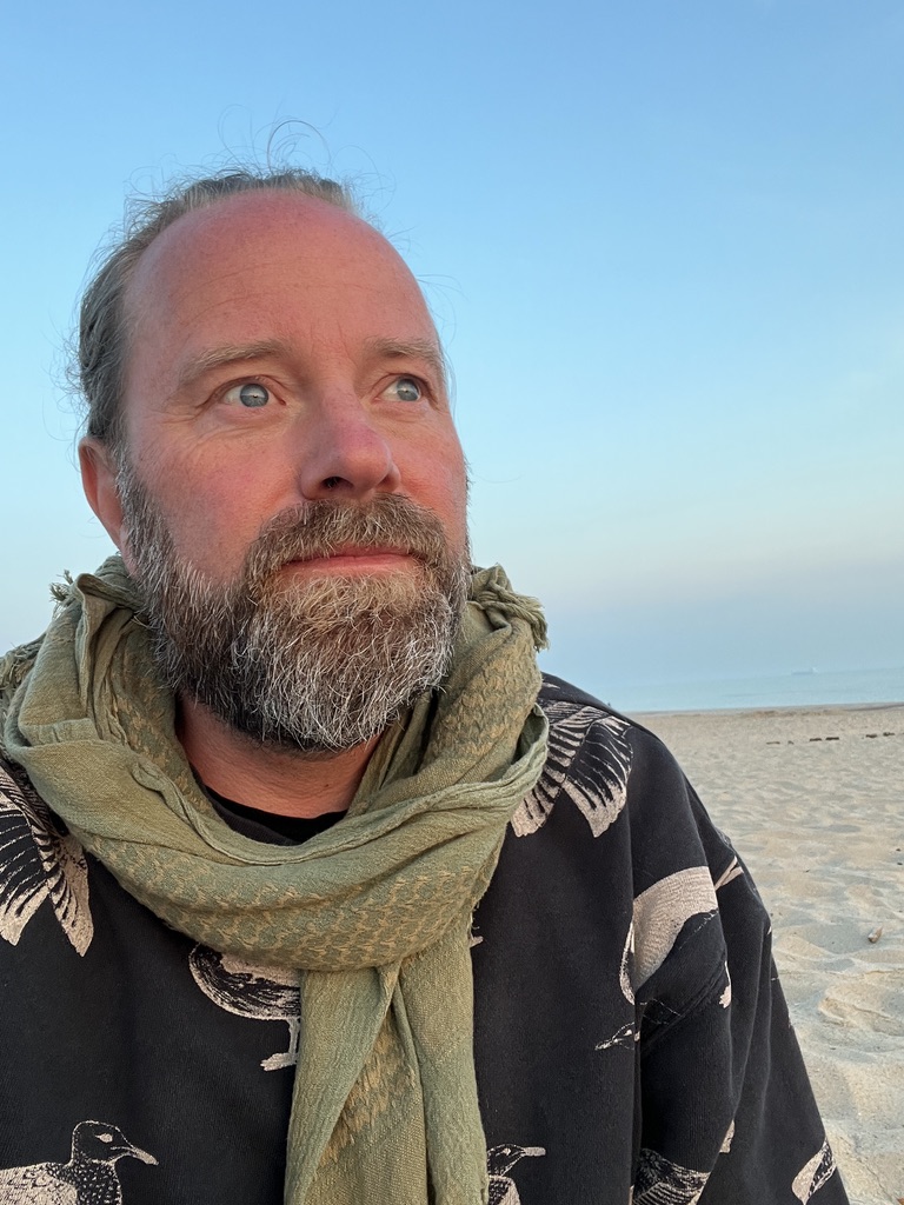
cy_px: 602
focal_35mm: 30
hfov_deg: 46.8
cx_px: 452
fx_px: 1045
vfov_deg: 60.0
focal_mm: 2.71
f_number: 2.2
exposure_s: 1/83
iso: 100
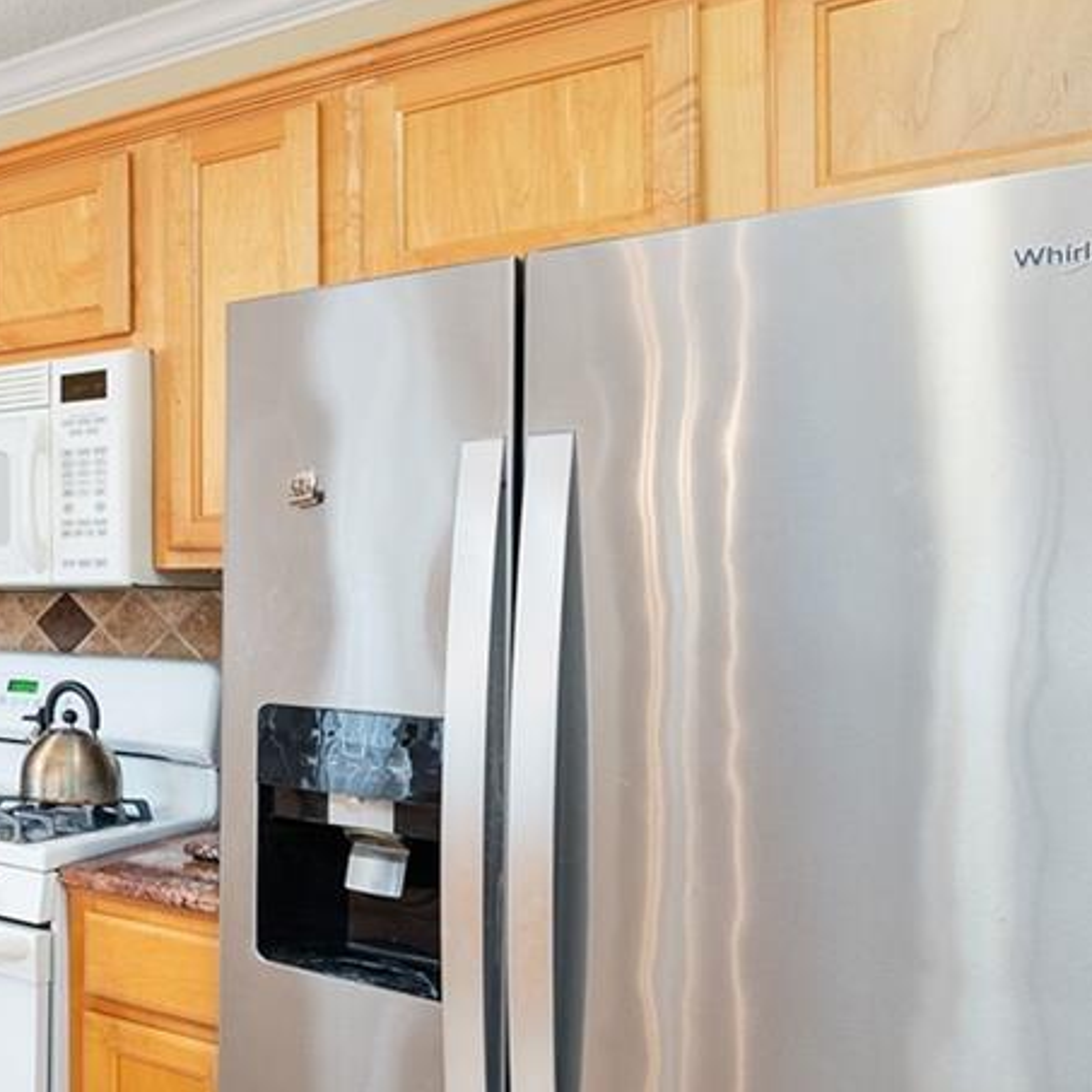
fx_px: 1392
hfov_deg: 29.5
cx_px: -475
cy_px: 586
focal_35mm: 39
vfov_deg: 42.8
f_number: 7.1
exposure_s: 1/4
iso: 200
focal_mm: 13
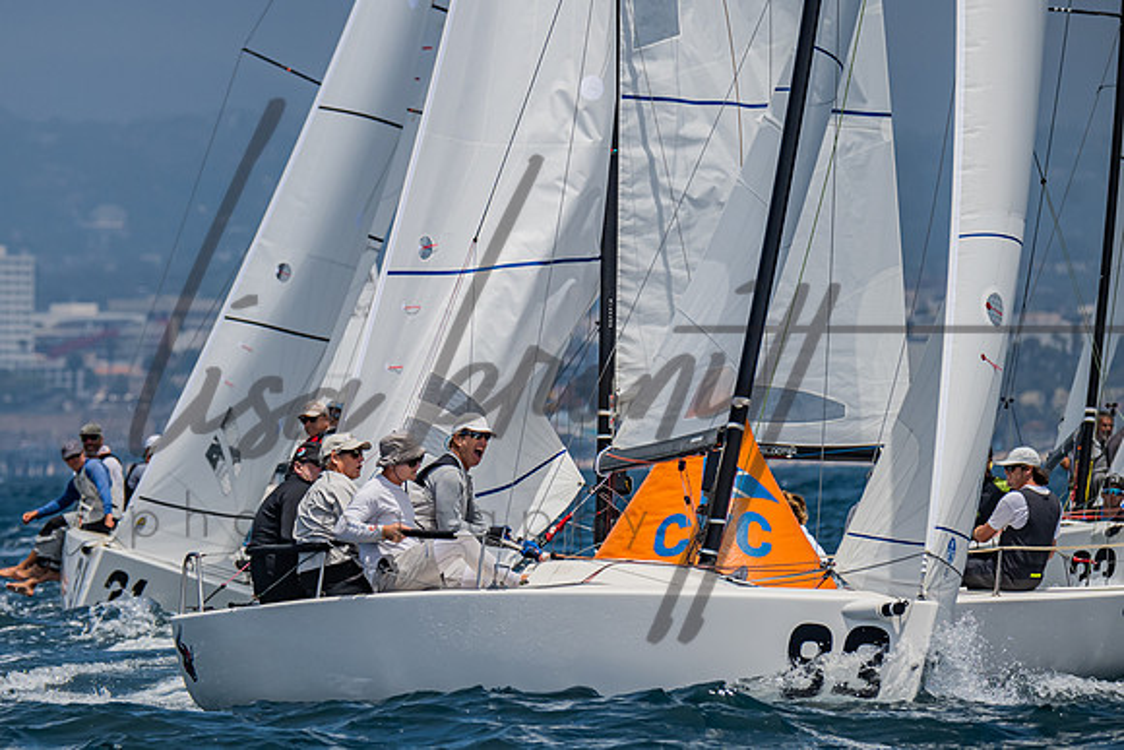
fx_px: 15557
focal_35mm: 498
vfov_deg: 2.8
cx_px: 124
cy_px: 436
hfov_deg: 4.1
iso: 400
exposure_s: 1/2500
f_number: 6.3
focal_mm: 280
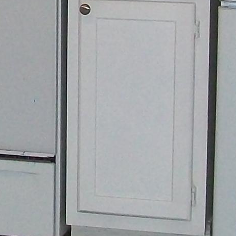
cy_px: 12
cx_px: -119
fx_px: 1504
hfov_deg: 8.8
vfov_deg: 8.9
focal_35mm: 195
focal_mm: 6.1
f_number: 2.7
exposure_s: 1/60
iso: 160
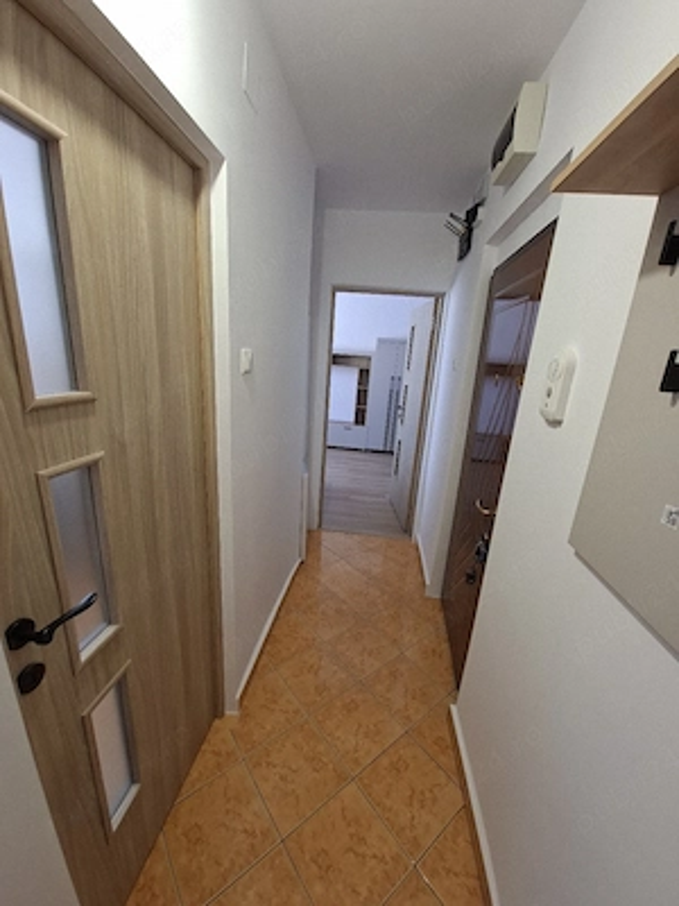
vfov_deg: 106.2
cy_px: 453
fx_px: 340
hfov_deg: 89.9
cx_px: 340
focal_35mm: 13
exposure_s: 1/50
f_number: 2.2
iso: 160
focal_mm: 1.74
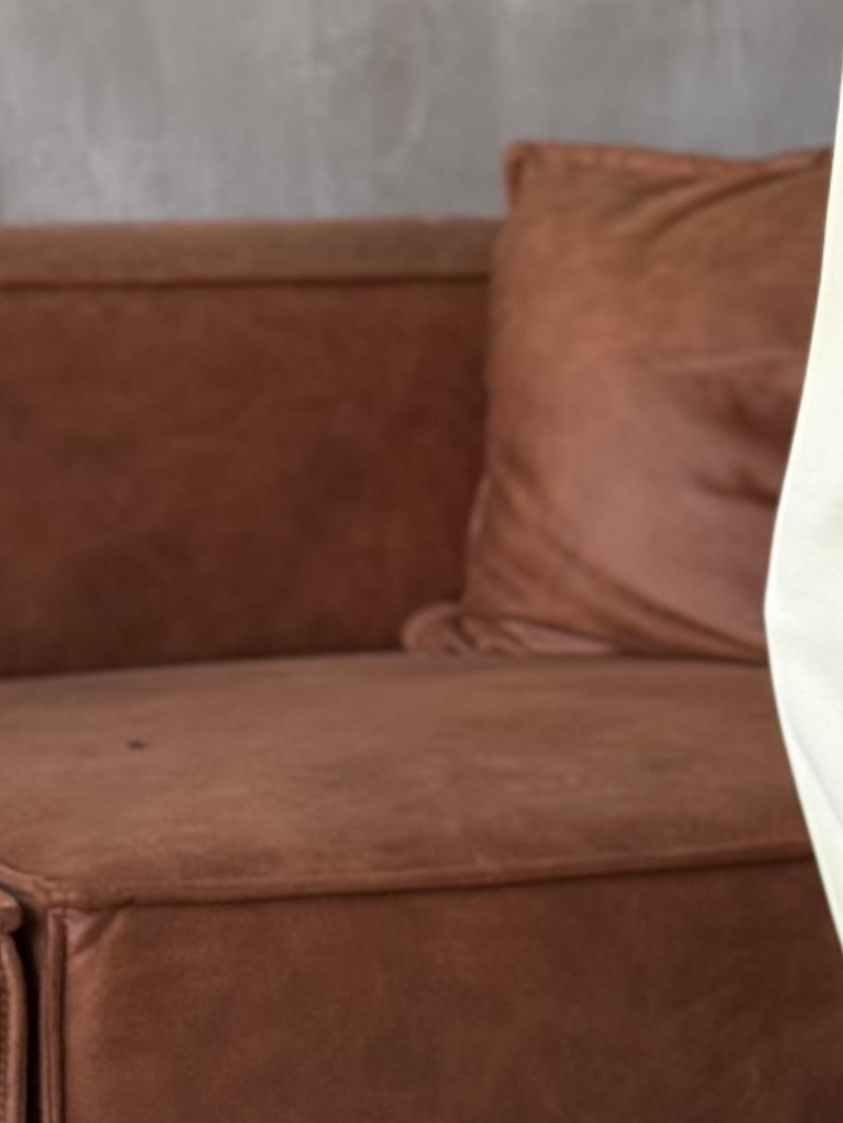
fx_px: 5129
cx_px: 1094
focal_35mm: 158
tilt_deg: -2.1
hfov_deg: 9.2
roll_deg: -0.5
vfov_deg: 12.5
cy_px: 268
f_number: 1.78
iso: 100
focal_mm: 6.76
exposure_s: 1/62
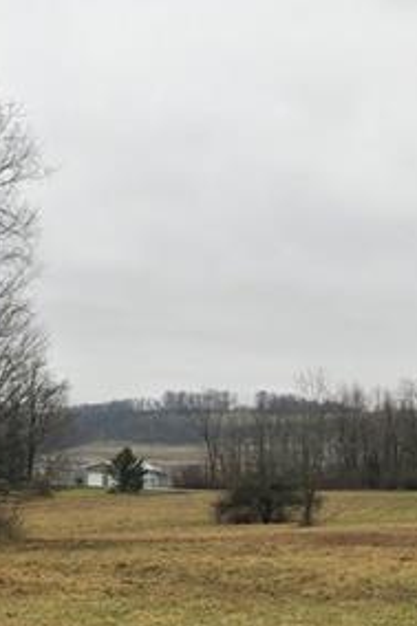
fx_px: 1426
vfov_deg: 24.4
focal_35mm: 82
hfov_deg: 16.2
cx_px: -26
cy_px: 498
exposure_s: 1/120
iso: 32
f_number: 1.8
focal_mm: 4
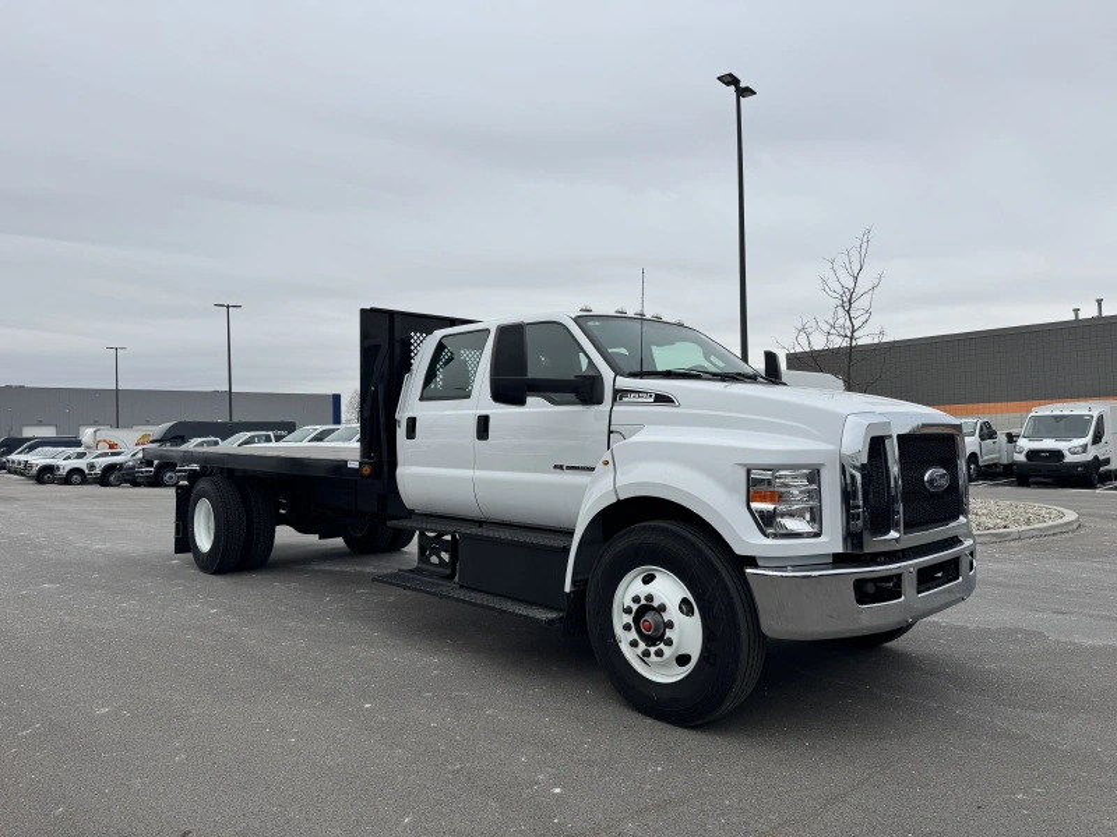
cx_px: 558
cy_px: 418
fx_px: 774
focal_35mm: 24
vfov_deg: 56.8
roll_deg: +1.8
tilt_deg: +1.4
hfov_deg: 71.6
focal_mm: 6.76
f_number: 1.78
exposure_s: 1/2959
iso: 80
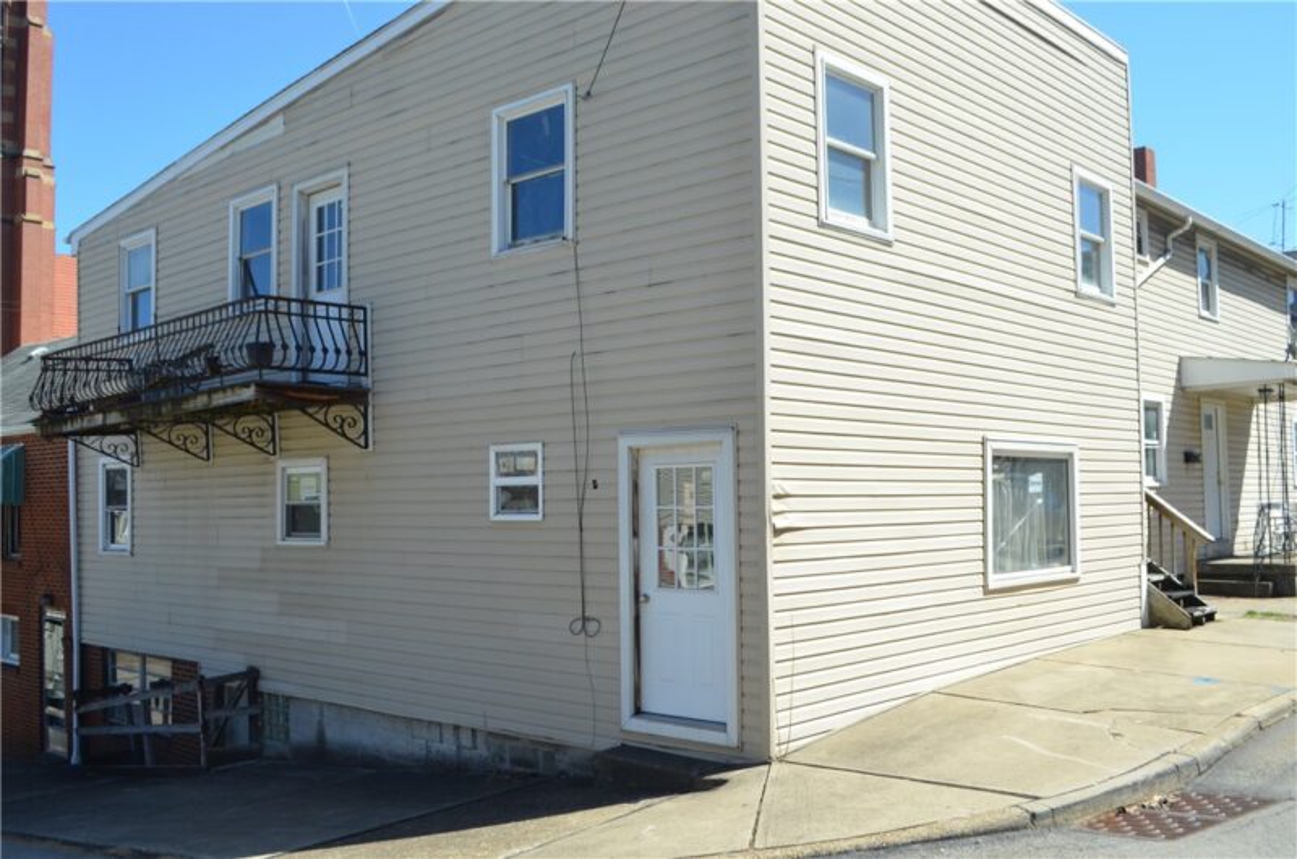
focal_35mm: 33
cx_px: 648
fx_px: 1187
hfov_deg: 57.3
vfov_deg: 39.8
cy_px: 430
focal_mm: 22
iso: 140
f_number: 8
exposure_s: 1/250
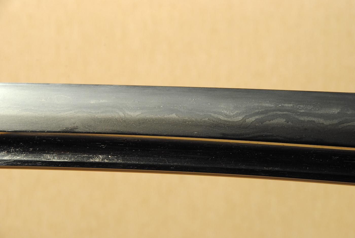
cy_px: 119
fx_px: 1555
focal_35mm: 158
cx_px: 178
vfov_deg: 8.7
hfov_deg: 13.0
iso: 400
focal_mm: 105
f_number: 11
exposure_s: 1/2
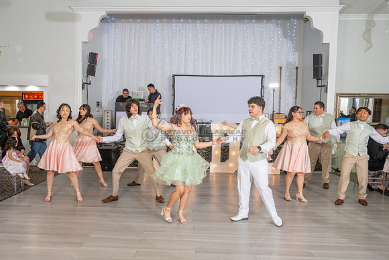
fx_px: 353
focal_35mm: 33
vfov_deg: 40.4
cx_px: 170
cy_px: 137
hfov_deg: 57.5
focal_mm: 28
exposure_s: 1/160
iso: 500
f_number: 3.5
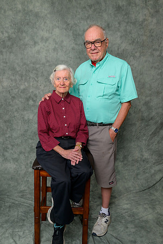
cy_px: 122
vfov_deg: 58.7
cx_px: 82
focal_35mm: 32
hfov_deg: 41.1
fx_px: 217
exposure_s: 1/125
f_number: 10
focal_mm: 32
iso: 400
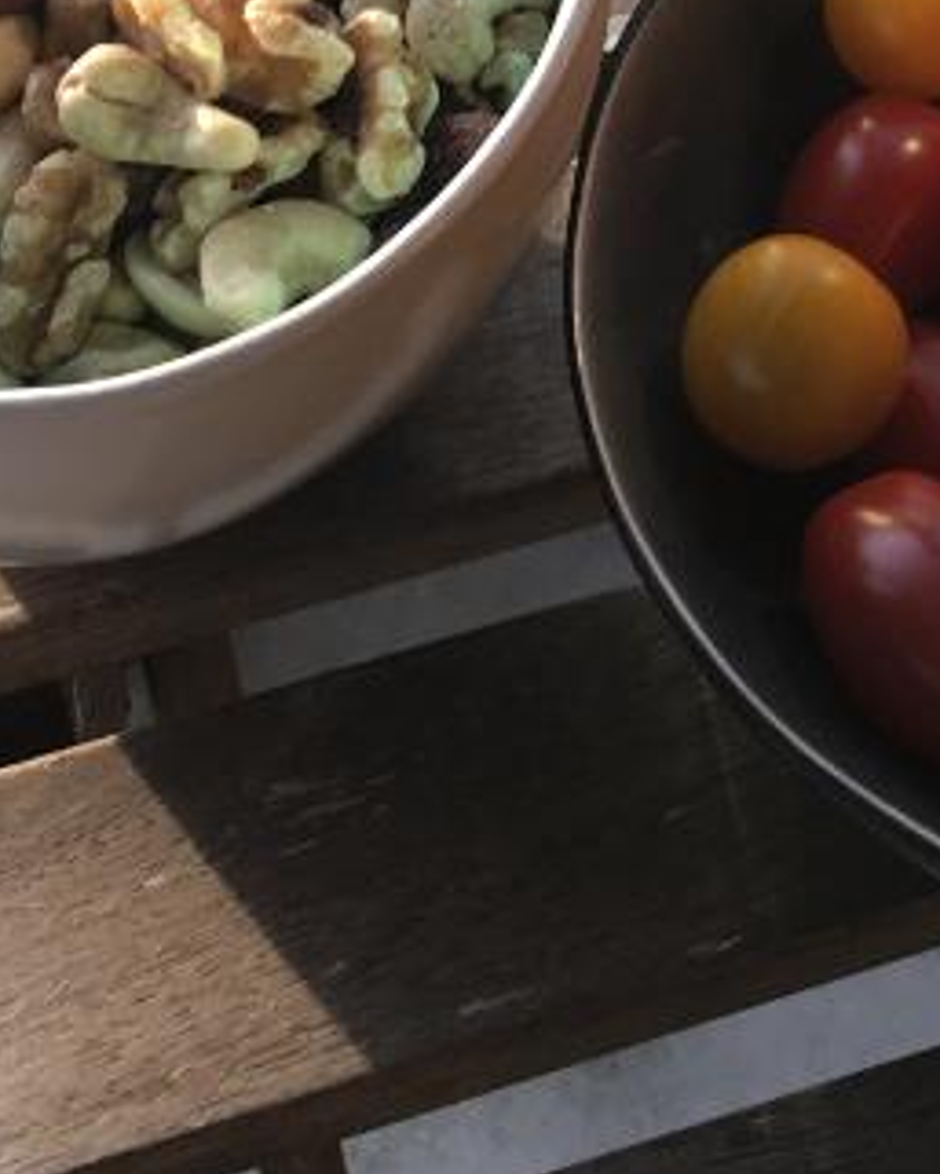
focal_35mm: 94
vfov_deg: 18.4
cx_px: 688
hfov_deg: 16.3
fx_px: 3267
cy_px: -494
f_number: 2.2
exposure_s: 1/100
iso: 25
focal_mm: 4.2
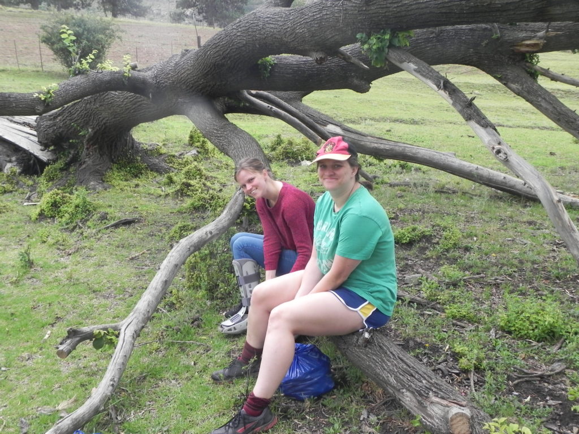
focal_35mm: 37
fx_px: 619
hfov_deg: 50.1
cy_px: 217
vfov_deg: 38.7
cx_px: 290
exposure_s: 1/177
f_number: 5
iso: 160
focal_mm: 6.6
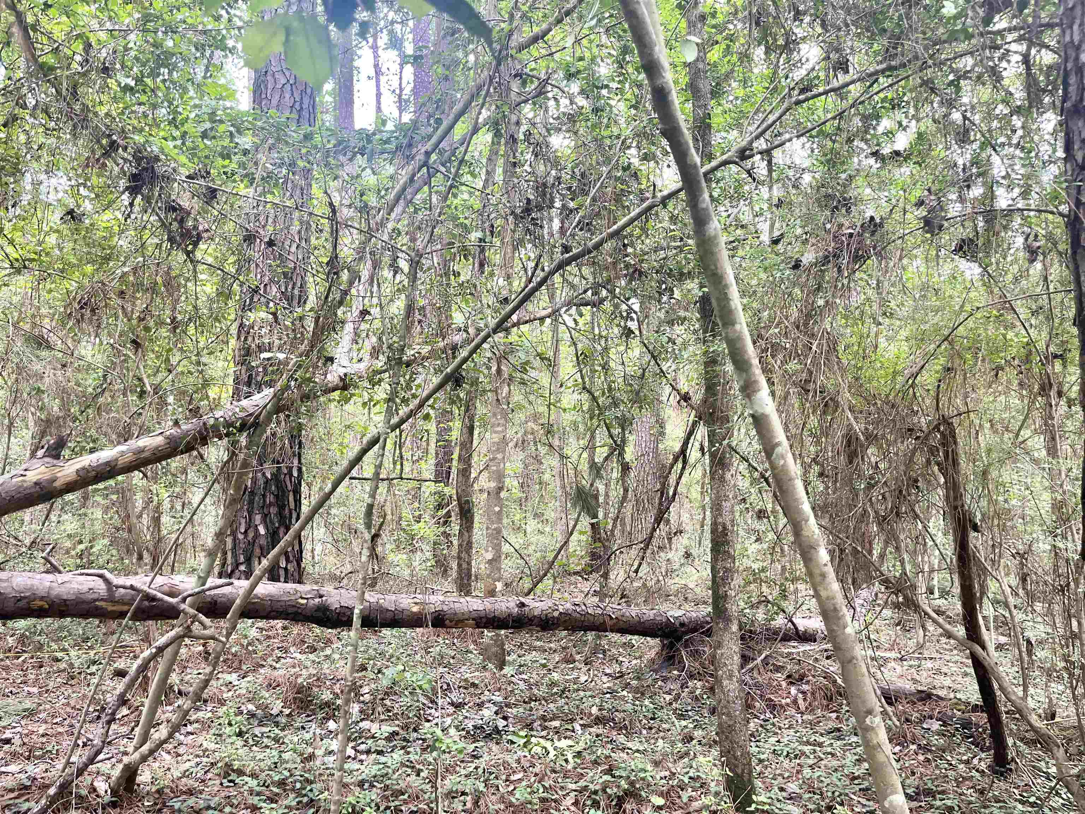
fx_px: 815
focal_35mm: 26
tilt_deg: +7.3
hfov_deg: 67.3
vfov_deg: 53.1
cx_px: 542
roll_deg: +0.1
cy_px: 407
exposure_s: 1/108
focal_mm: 5.1
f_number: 1.6
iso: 125
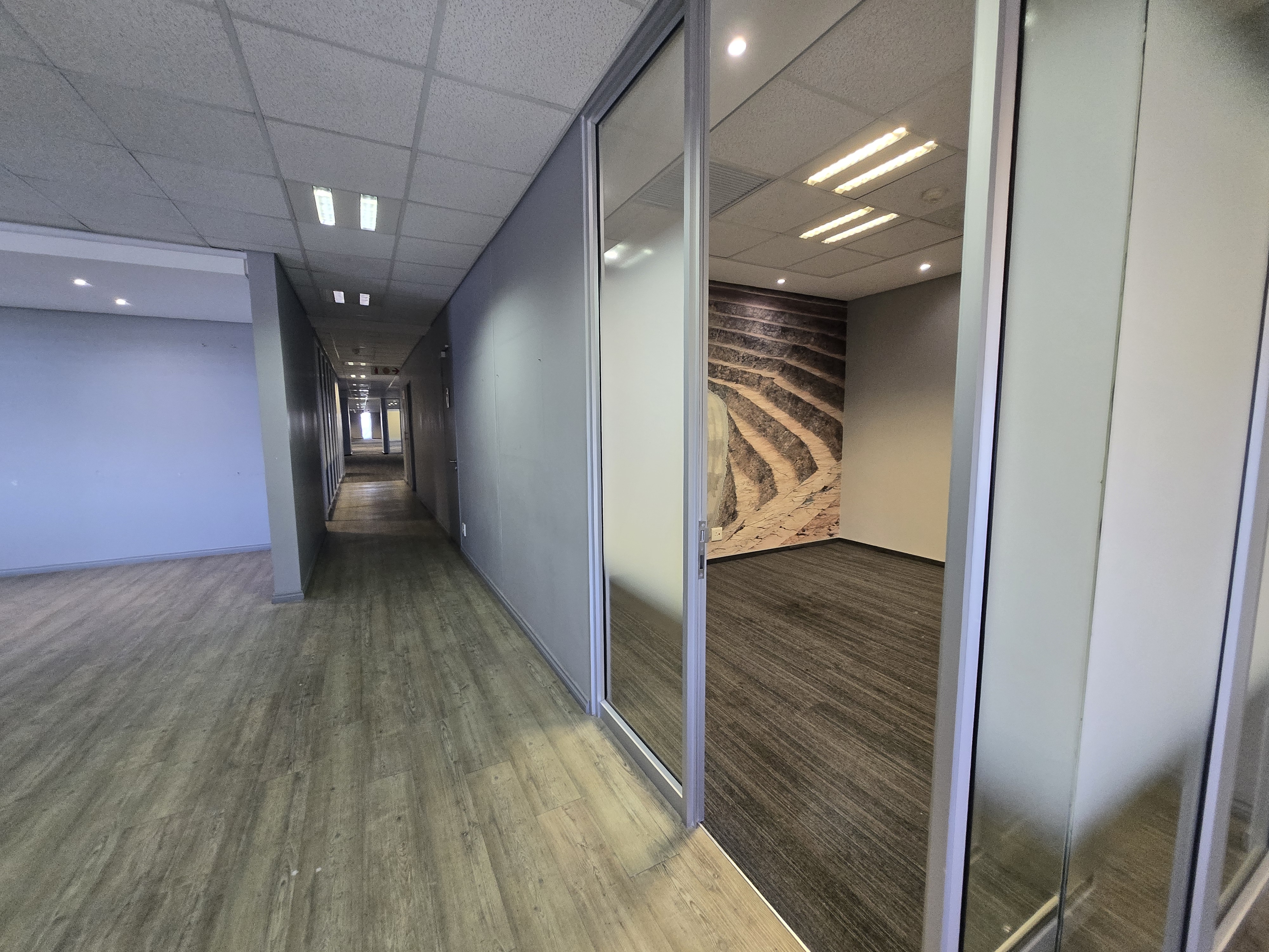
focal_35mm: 13
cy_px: 476
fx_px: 477
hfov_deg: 106.2
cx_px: 634
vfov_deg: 89.9
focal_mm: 1.7
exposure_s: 1/50
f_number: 2.2
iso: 250
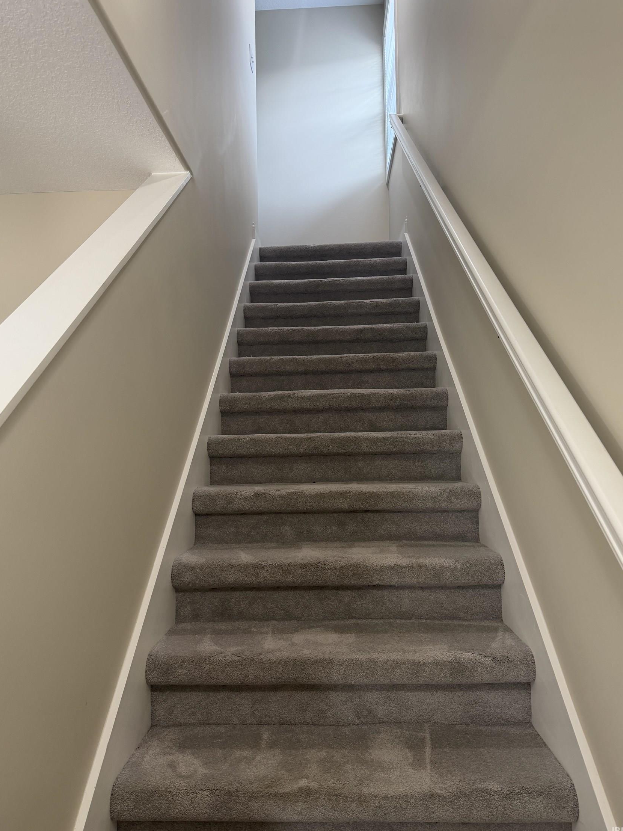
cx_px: 317
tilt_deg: +4.8
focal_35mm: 25
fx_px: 600
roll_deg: +1.8
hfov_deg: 54.9
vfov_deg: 69.4
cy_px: 406
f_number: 1.78
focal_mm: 6.76
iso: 160
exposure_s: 1/121
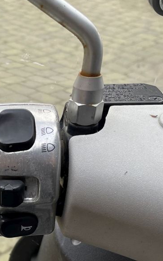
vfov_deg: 29.8
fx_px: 470
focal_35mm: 66
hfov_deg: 18.7
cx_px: -30
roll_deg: -2.4
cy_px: 232
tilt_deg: -37.6
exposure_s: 1/219
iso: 32
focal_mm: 4.2
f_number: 1.6
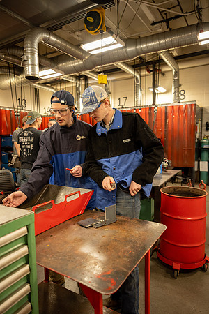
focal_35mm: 24
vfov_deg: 73.7
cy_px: 157
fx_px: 209
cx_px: 104
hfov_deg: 53.1
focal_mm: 24
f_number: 2.8
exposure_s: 1/200
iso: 640
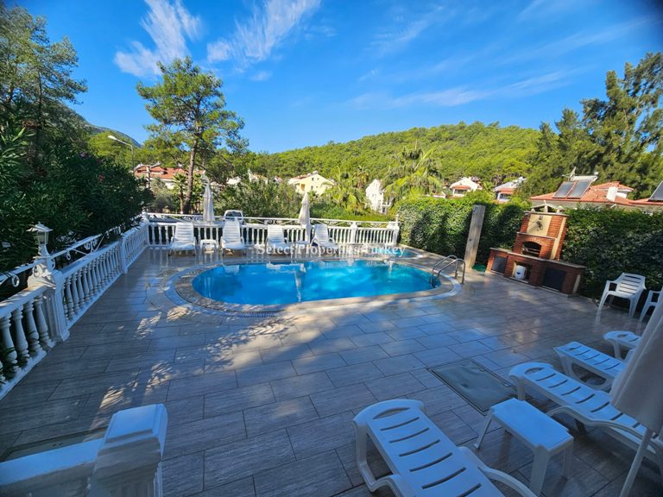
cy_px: 248
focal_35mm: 13
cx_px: 332
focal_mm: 2.2
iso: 50
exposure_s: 1/1314
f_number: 2.2
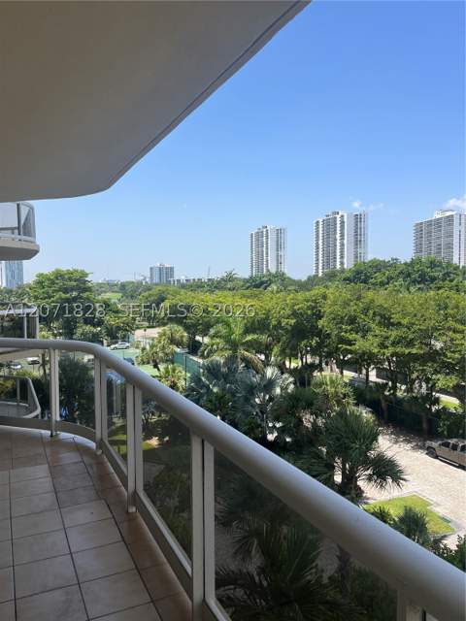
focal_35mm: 26
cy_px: 310
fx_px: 467
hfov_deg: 53.1
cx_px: 233
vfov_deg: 67.3
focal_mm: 5.1
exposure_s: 1/2632
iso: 50
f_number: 1.6
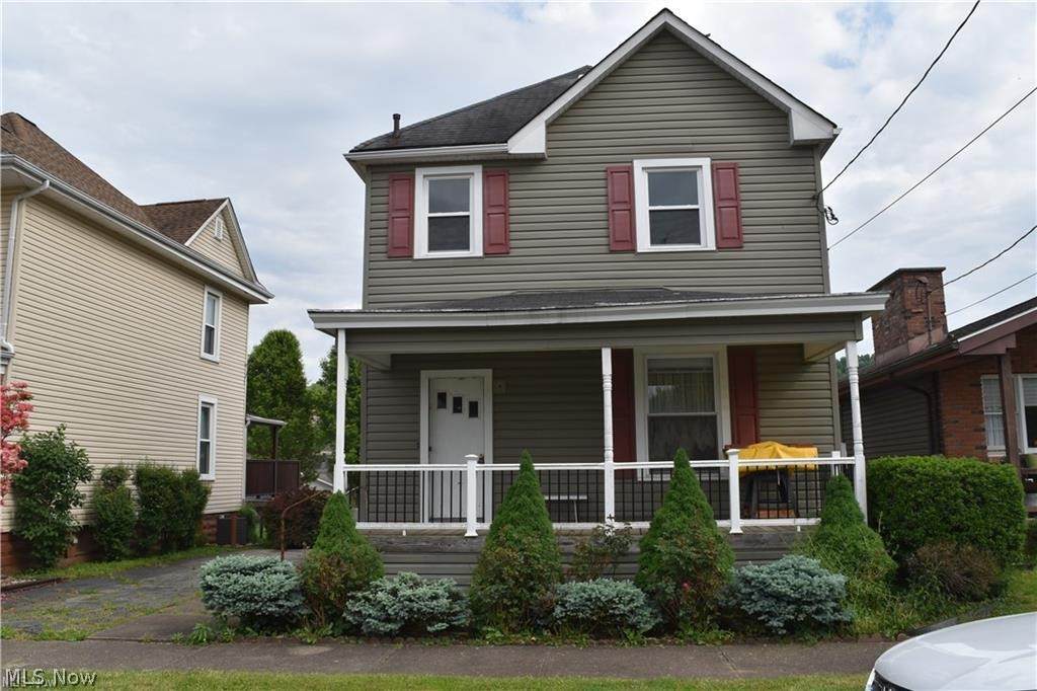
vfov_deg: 43.6
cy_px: 346
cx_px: 518
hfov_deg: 61.9
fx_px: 864
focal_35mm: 30
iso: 200
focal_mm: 20
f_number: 9
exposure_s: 1/320
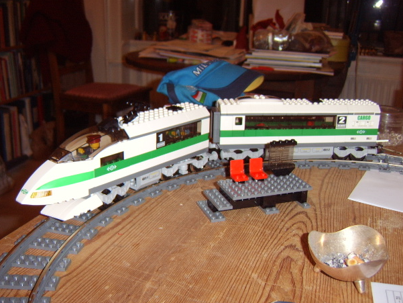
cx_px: 206
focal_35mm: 33
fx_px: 384
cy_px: 153
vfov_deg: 43.0
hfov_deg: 55.3
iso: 141
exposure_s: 1/30
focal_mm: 8.13
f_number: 2.7
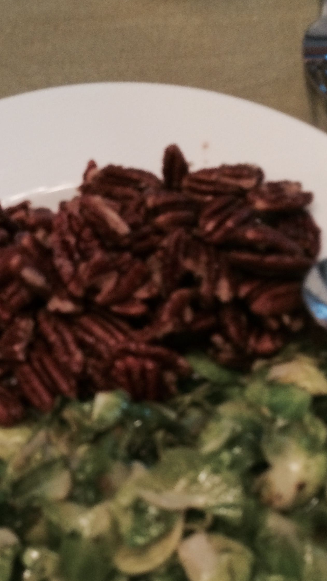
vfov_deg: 44.0
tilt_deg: -71.6
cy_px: 383
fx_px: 709
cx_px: 135
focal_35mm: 46
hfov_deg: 25.9
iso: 320
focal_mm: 4.15
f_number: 2.2
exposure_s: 1/24
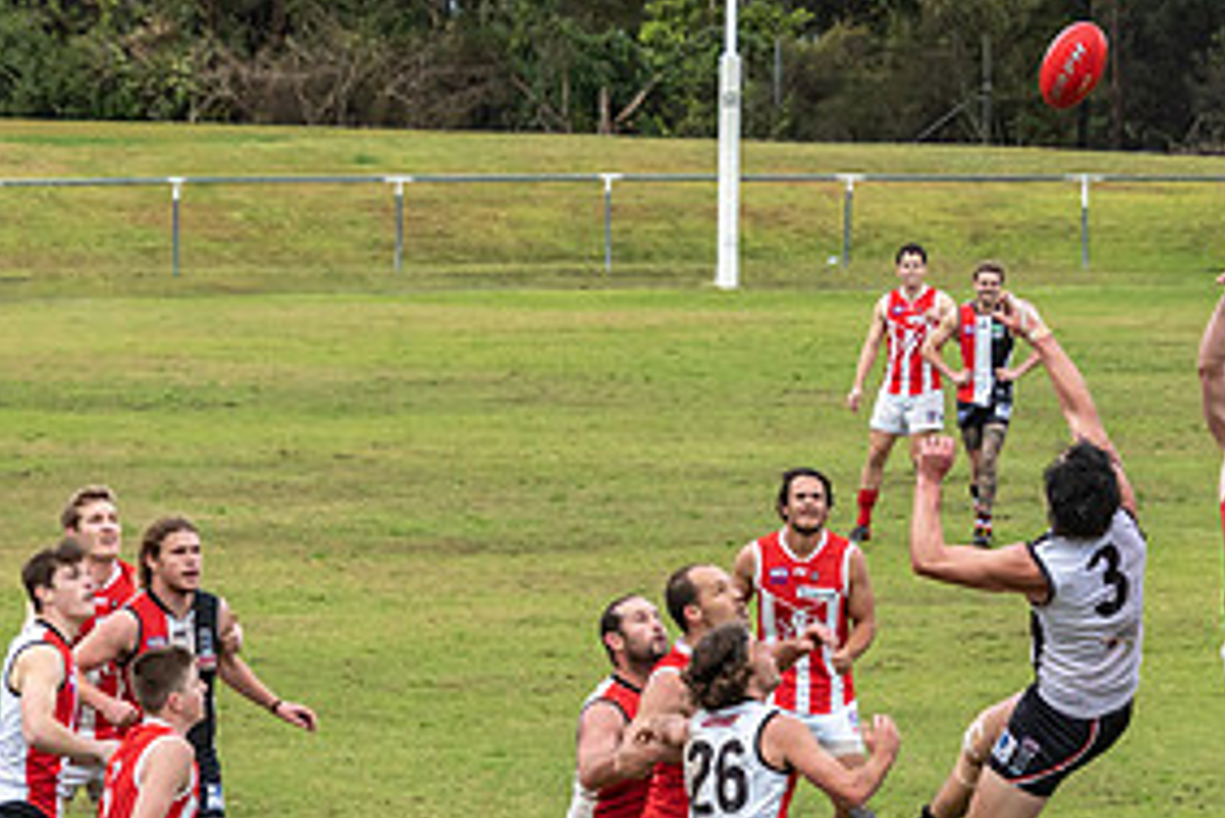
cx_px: 700
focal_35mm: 383
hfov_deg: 5.4
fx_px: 13039
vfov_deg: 3.6
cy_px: 574
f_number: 6.3
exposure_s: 1/1600
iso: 800
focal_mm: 116
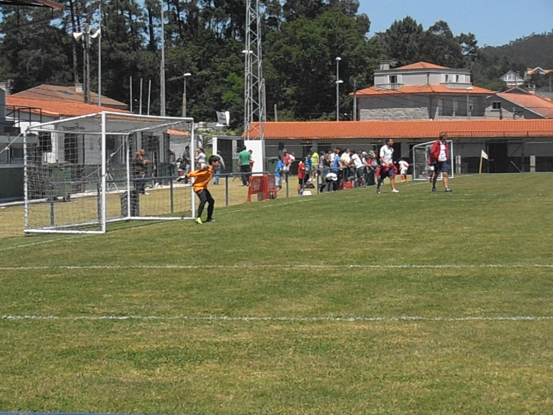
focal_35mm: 111
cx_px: 276
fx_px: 1773
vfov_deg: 13.3
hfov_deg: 17.7
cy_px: 208
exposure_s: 1/320
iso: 400
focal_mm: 19.64
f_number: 14
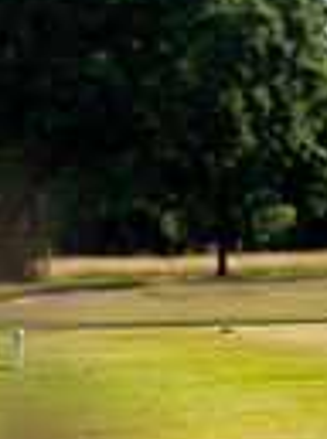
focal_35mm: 694
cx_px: -514
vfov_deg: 2.9
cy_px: 117
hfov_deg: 2.1
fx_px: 8785
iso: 125
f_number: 5.6
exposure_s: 1/800
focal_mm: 160
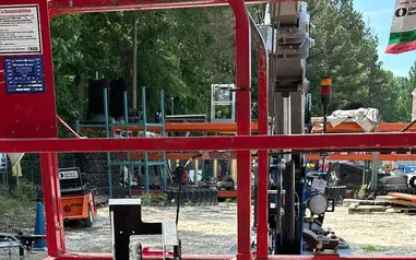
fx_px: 601
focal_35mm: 53
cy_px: 292
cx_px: 214
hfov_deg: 38.2
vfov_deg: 22.9
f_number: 1.6
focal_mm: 5.96
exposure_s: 1/481
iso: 50
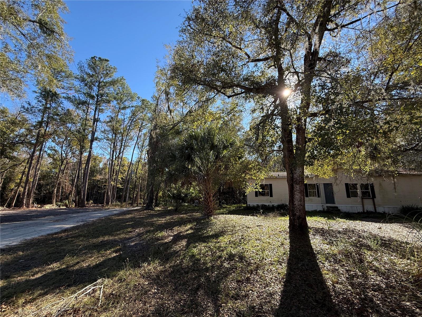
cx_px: 211
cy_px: 158
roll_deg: -0.7
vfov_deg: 85.7
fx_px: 171
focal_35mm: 14
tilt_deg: +12.3
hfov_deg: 102.1
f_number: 2.2
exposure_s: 1/518
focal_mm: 2.22
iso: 64
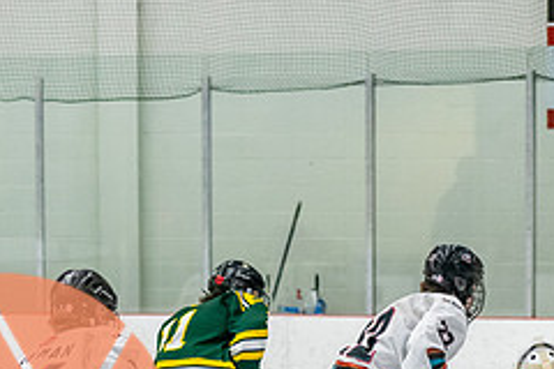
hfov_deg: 9.3
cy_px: 437
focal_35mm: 221
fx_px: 3401
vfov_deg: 6.2
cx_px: 412
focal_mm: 70
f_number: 2.8
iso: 4000
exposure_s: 1/800
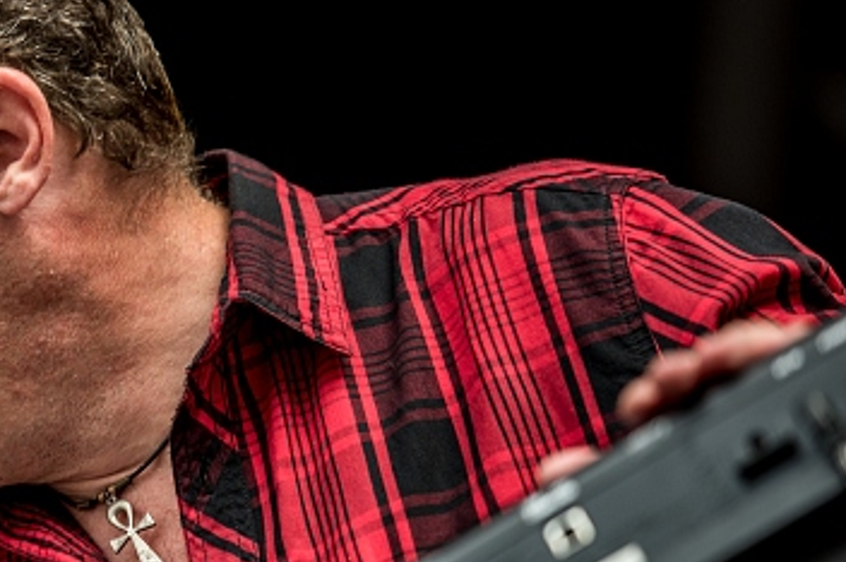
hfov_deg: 6.1
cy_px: 294
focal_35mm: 338
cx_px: 46
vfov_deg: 4.1
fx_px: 7935
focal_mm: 165
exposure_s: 1/100
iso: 160
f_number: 2.8
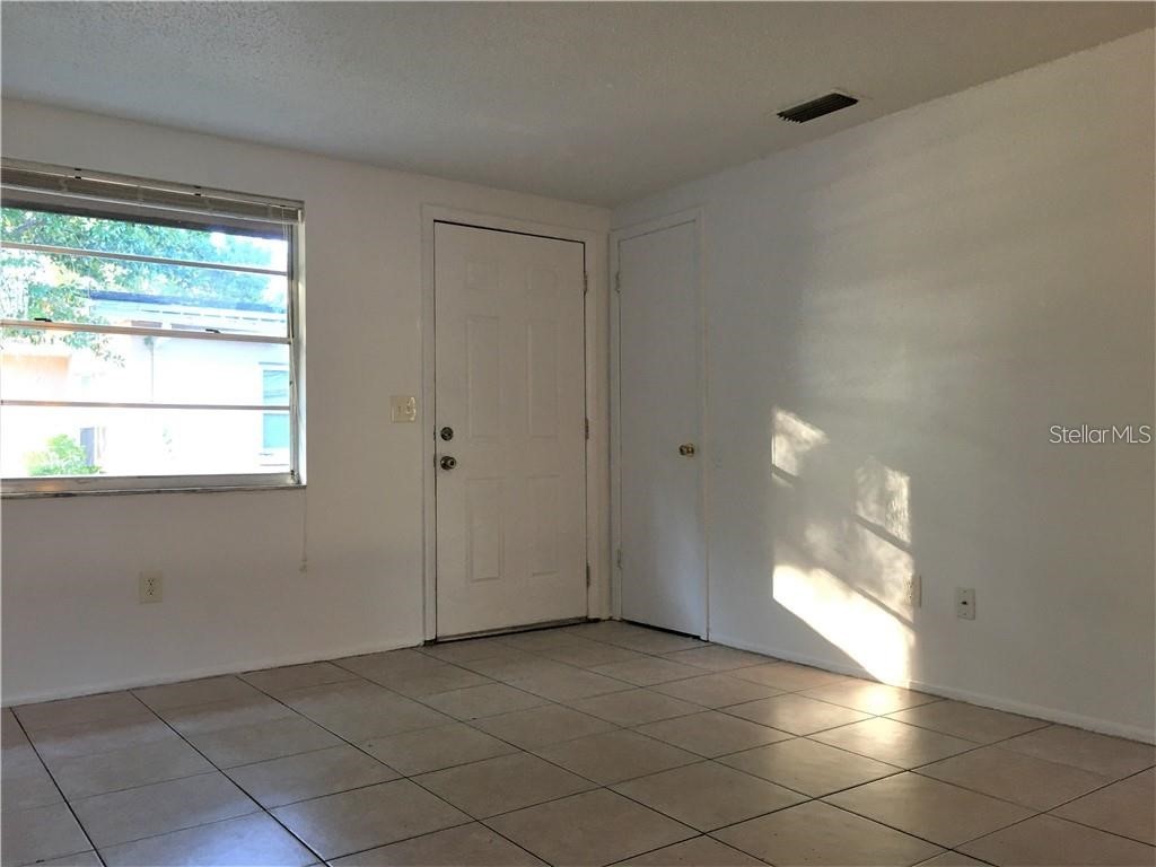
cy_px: 434
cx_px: 578
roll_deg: +0.3
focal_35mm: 29
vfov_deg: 48.2
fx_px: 968
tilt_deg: +3.0
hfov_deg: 61.7
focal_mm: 4.15
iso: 80
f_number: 2.2
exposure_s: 1/30
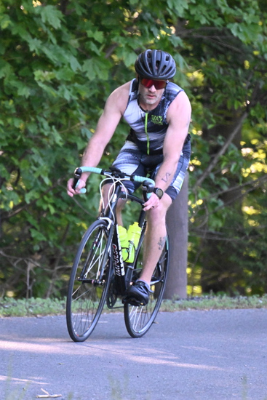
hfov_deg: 1.7
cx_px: 134
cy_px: 200
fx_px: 8894
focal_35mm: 800
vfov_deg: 2.6
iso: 25600
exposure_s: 1/800
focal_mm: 800
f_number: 11
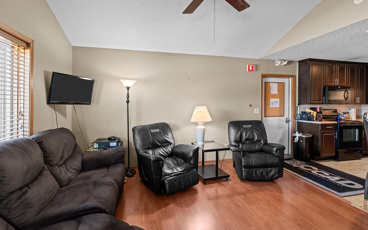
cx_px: 185
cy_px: 122
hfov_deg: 94.4
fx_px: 170
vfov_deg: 67.9
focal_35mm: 17
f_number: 2.8
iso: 1000
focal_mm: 16
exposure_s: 1/50
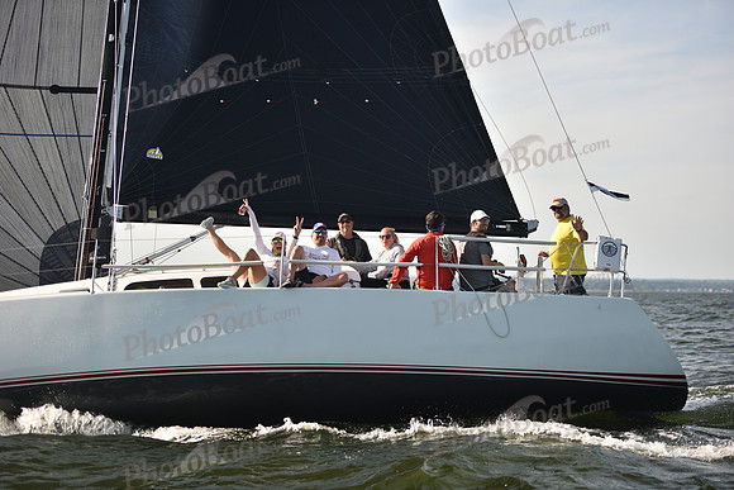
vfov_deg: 16.1
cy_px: 245
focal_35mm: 85
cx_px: 367
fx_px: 1733
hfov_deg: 23.9
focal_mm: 85
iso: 250
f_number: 2.8
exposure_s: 1/1250
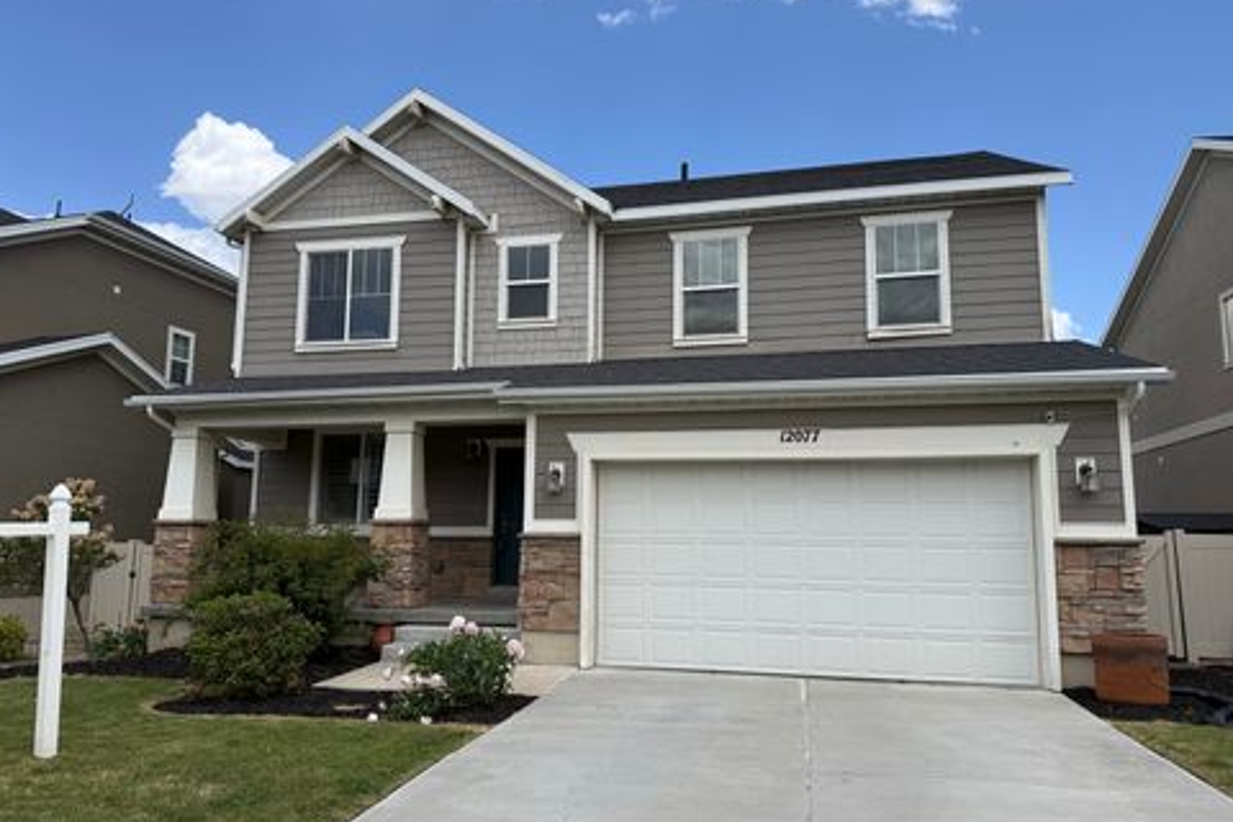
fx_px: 890
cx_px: 601
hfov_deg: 69.4
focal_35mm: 26
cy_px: 425
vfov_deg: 49.5
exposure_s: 1/4167
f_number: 1.78
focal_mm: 6.76
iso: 100
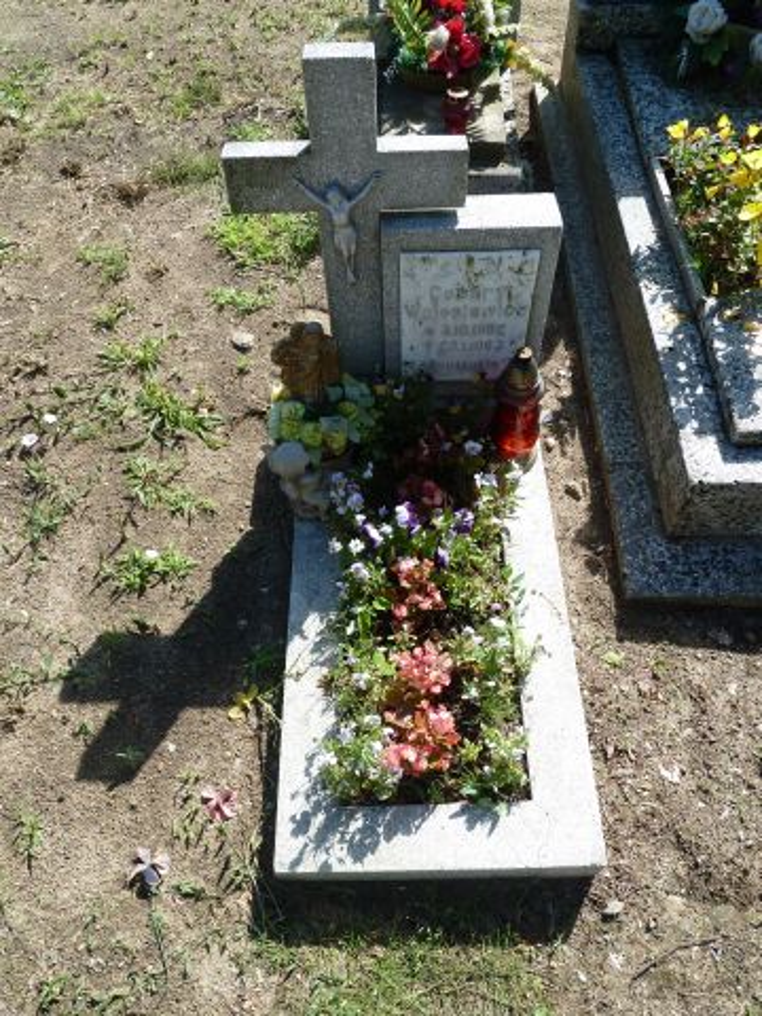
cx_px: 381
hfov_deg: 54.9
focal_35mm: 25
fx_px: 734
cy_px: 508
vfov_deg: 69.4
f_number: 4
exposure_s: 1/250
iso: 80
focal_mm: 4.1
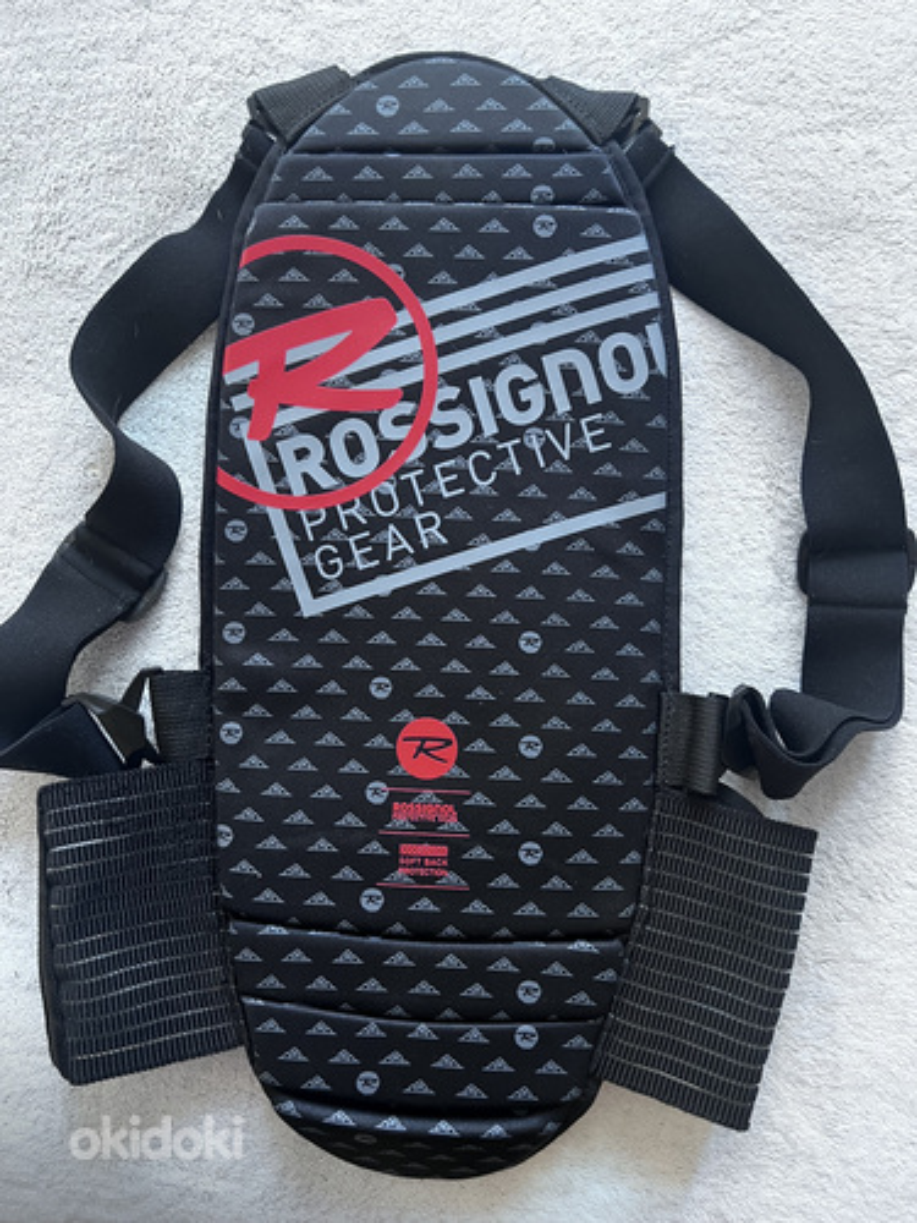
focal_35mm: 26
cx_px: 458
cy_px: 612
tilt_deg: -88.6
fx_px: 918
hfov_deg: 53.1
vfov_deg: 67.3
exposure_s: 1/33
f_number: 1.5
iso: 400
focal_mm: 5.7
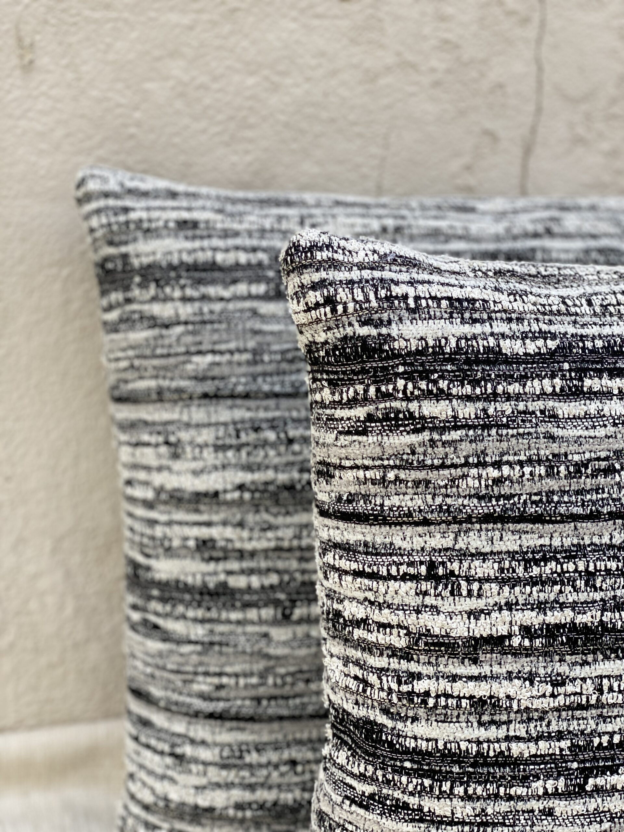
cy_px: 416
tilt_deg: -19.2
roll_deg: -3.7
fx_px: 1250
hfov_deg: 28.0
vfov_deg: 36.8
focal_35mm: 52
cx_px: 312
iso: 32
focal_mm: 6
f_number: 2
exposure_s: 1/122
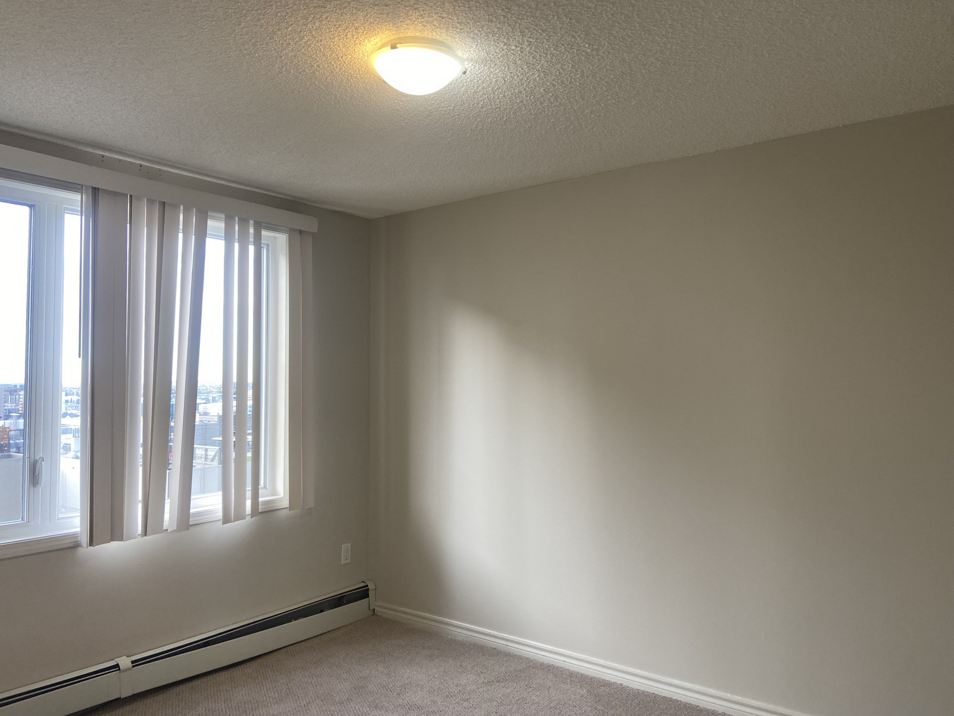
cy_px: 358
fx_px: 717
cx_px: 477
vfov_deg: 53.1
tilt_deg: +3.0
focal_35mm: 26
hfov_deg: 67.3
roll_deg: -0.2
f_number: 1.8
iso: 64
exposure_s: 1/120
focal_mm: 4.25
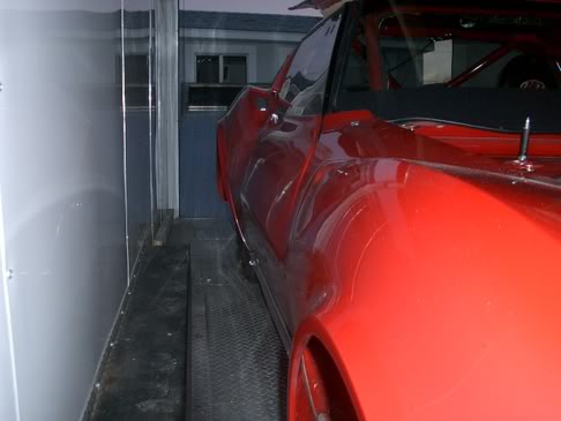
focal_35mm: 41
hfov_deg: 45.8
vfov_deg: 35.2
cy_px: 210
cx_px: 280
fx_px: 665
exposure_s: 1/40
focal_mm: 6.8
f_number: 2.8
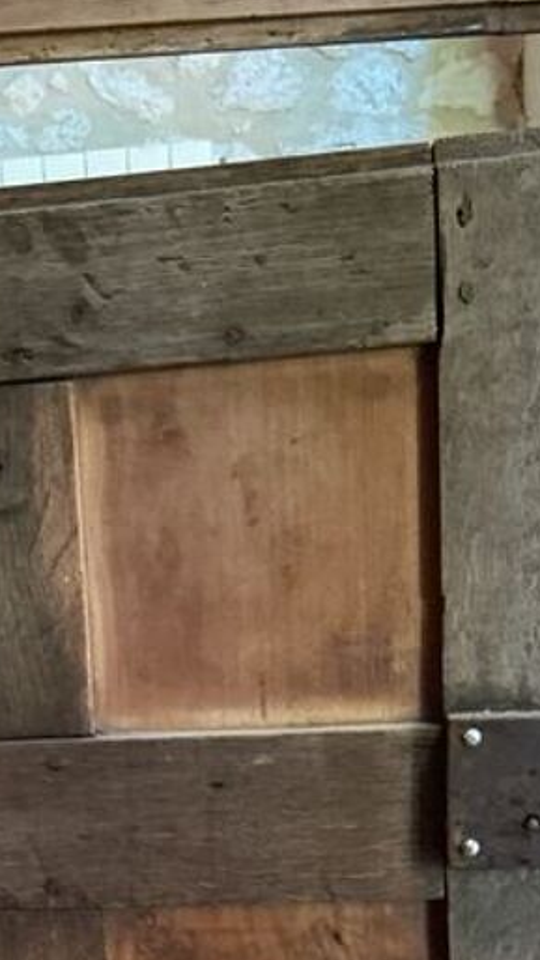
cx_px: 21
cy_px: 935
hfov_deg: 14.5
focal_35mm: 82
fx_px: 2088
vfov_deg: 24.8
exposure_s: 1/30
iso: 500
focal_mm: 3
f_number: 1.8
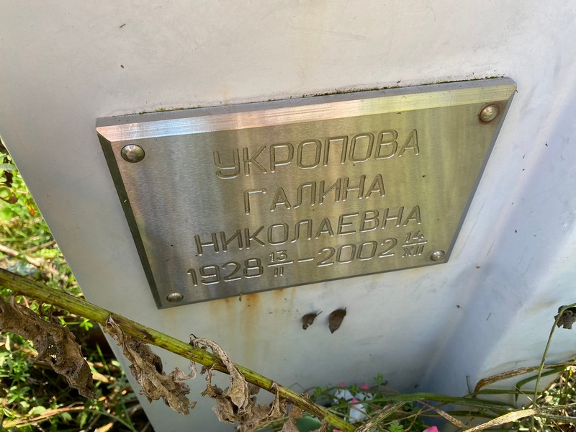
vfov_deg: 53.1
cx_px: 288
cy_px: 216
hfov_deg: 67.3
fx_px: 433
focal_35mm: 26
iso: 32
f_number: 1.8
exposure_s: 1/122
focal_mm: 4.25
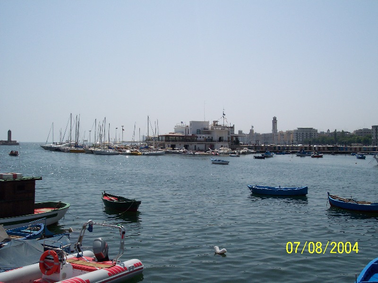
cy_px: 142
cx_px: 189
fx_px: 415
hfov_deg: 49.0
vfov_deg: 37.7
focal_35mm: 38
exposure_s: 1/1000
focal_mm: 8
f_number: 4.8
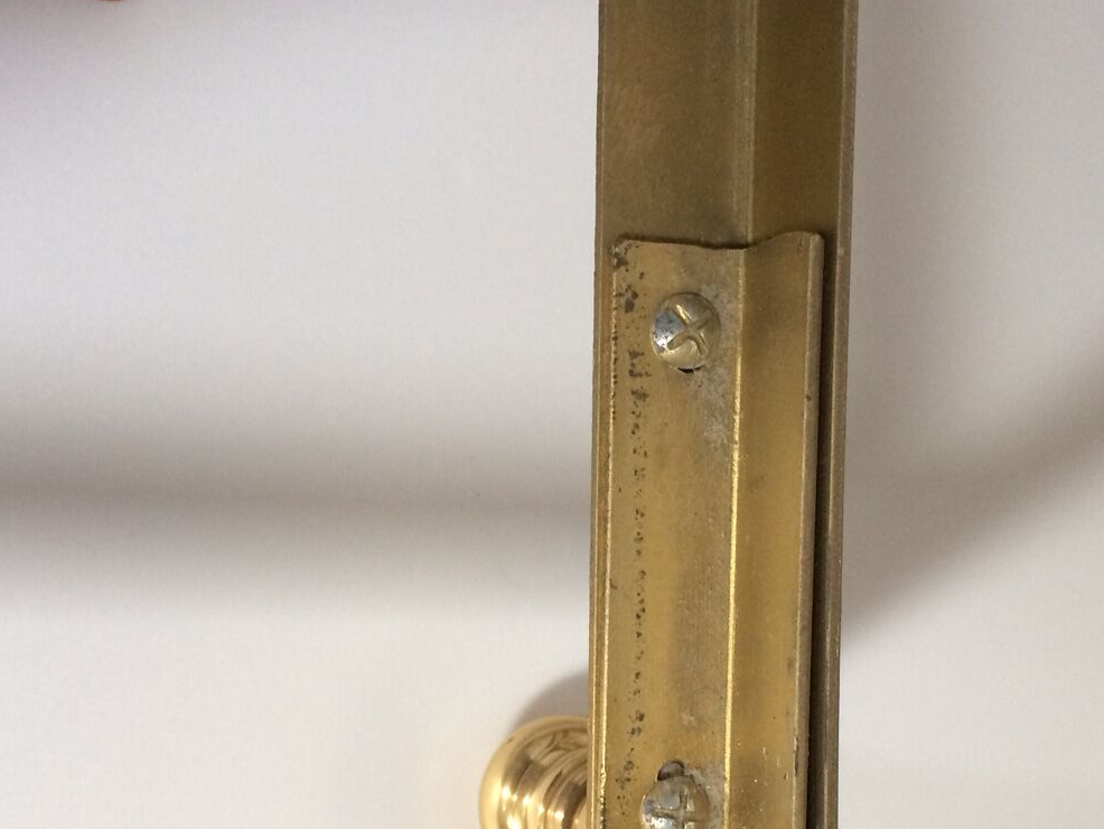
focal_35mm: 48
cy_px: 611
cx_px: 507
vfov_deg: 29.8
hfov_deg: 39.6
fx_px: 1531
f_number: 2.2
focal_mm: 4.15
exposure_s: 1/33
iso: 160
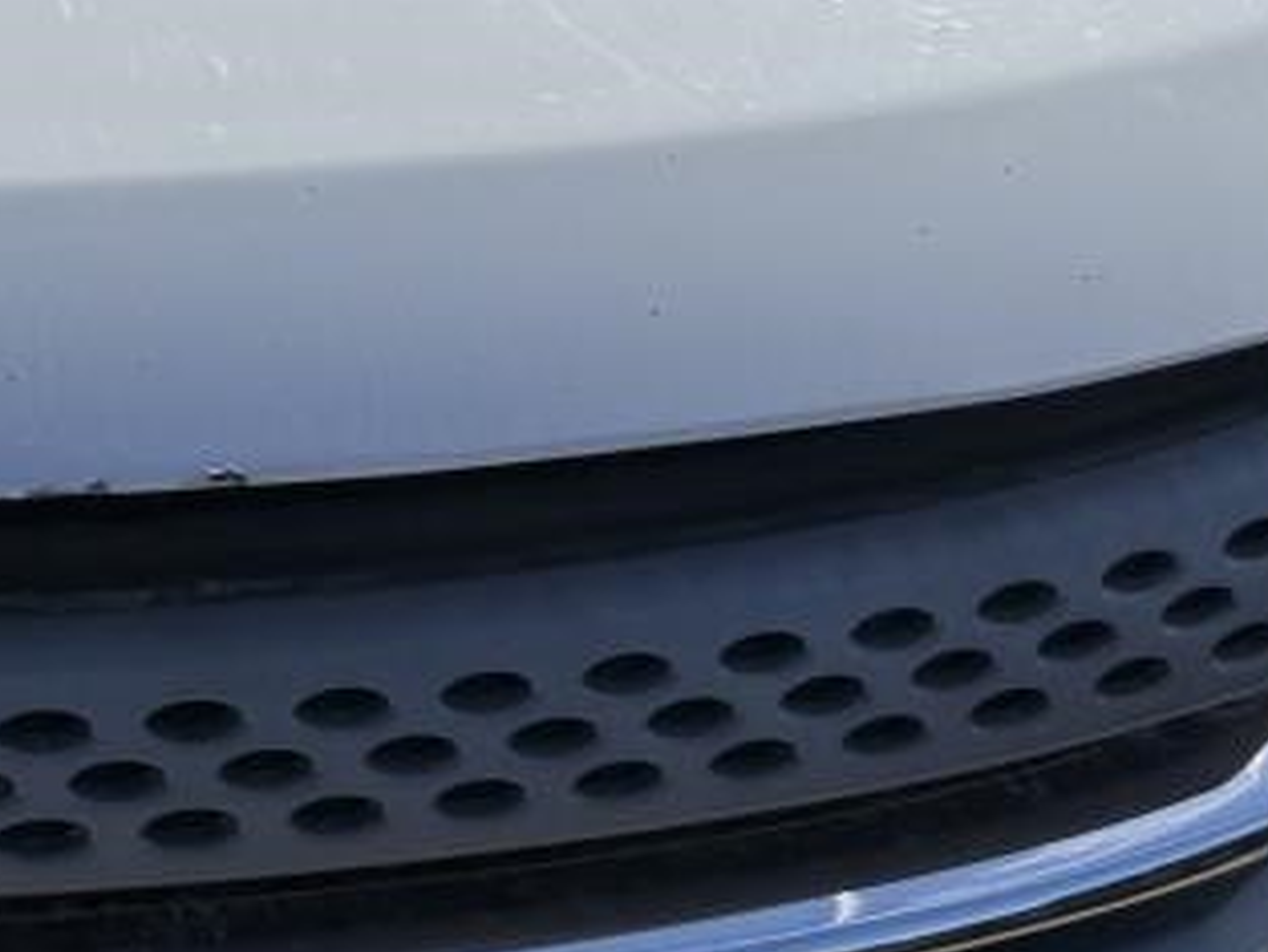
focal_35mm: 98
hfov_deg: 16.5
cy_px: 57
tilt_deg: -25.6
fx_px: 3591
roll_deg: +3.2
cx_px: -1069
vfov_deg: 14.9
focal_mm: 6.76
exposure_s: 1/8130
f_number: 1.78
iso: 80
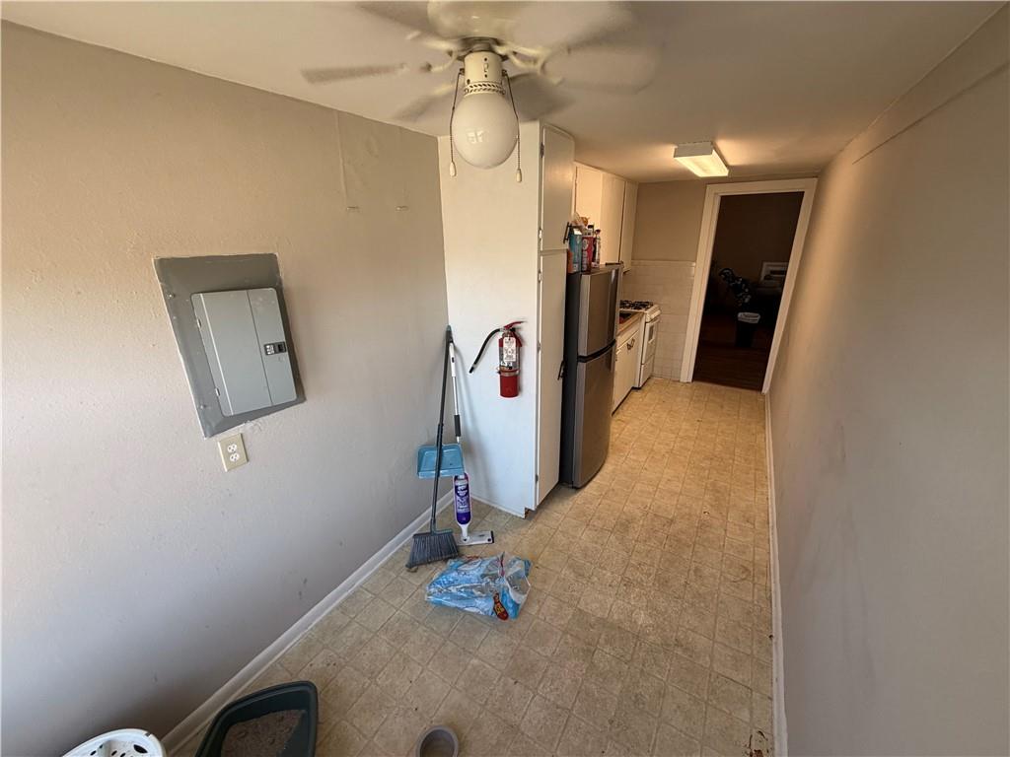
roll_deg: +0.3
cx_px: 505
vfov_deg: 85.7
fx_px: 408
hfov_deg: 102.1
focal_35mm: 14
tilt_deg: -18.7
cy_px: 378
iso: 160
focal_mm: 2.22
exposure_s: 1/121
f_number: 2.2
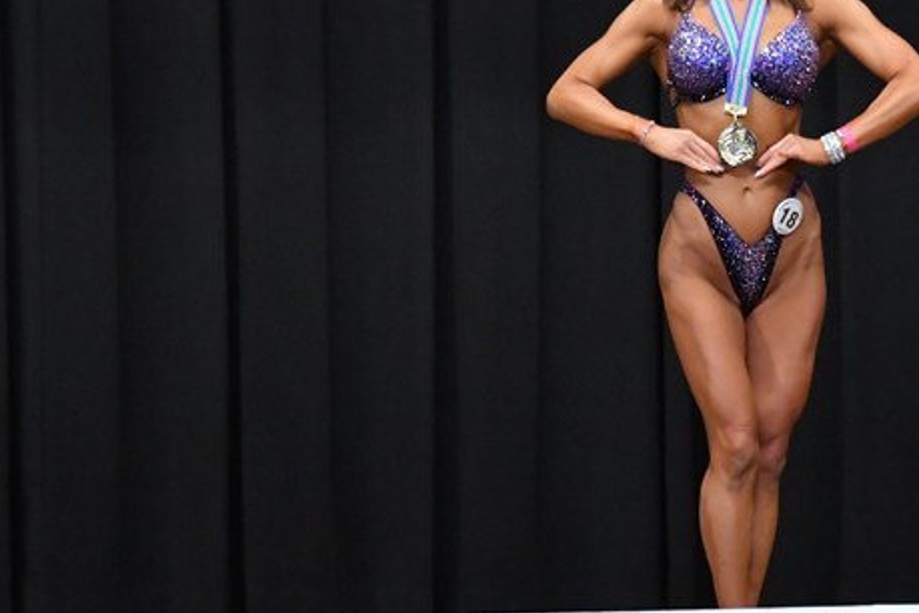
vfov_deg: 3.6
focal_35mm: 380
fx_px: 9700
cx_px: 714
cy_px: 230
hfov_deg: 5.4
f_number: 5.6
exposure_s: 1/400
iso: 8000
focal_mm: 150
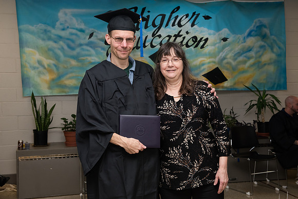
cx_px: 149
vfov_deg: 27.0
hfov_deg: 39.6
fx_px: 414
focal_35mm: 50
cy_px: 100
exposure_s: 1/160
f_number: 7.1
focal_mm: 50
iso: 1600
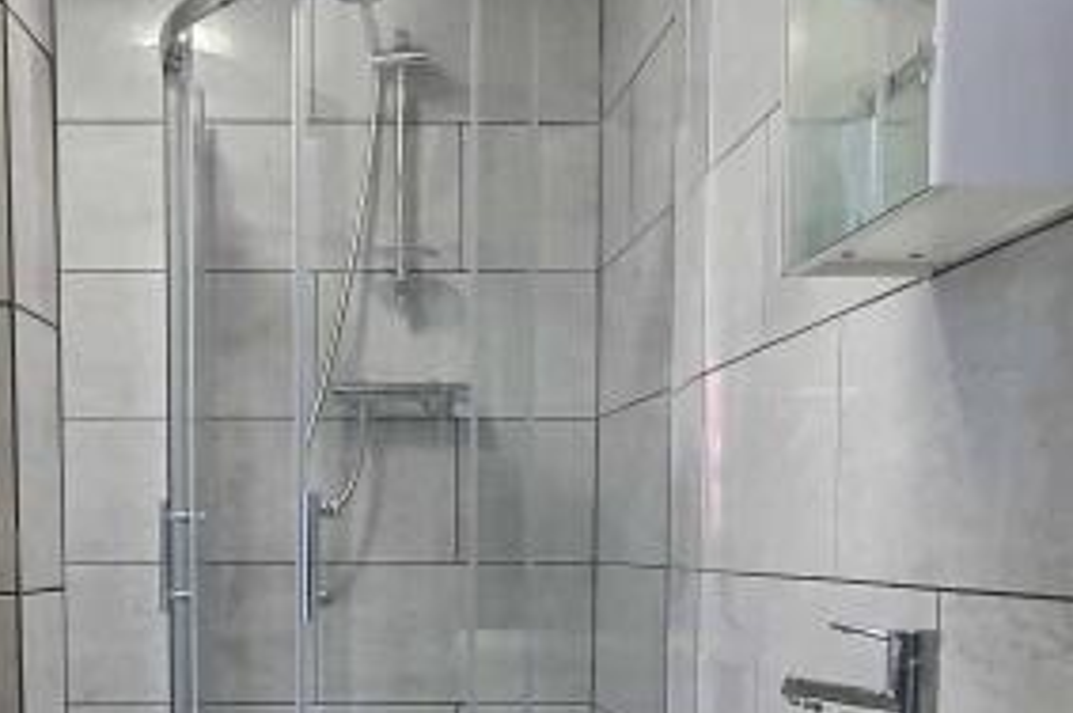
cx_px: 356
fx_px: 1459
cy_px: 690
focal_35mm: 49
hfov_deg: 39.9
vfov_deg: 26.2
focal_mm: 1.8
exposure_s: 1/50
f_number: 2.2
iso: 250
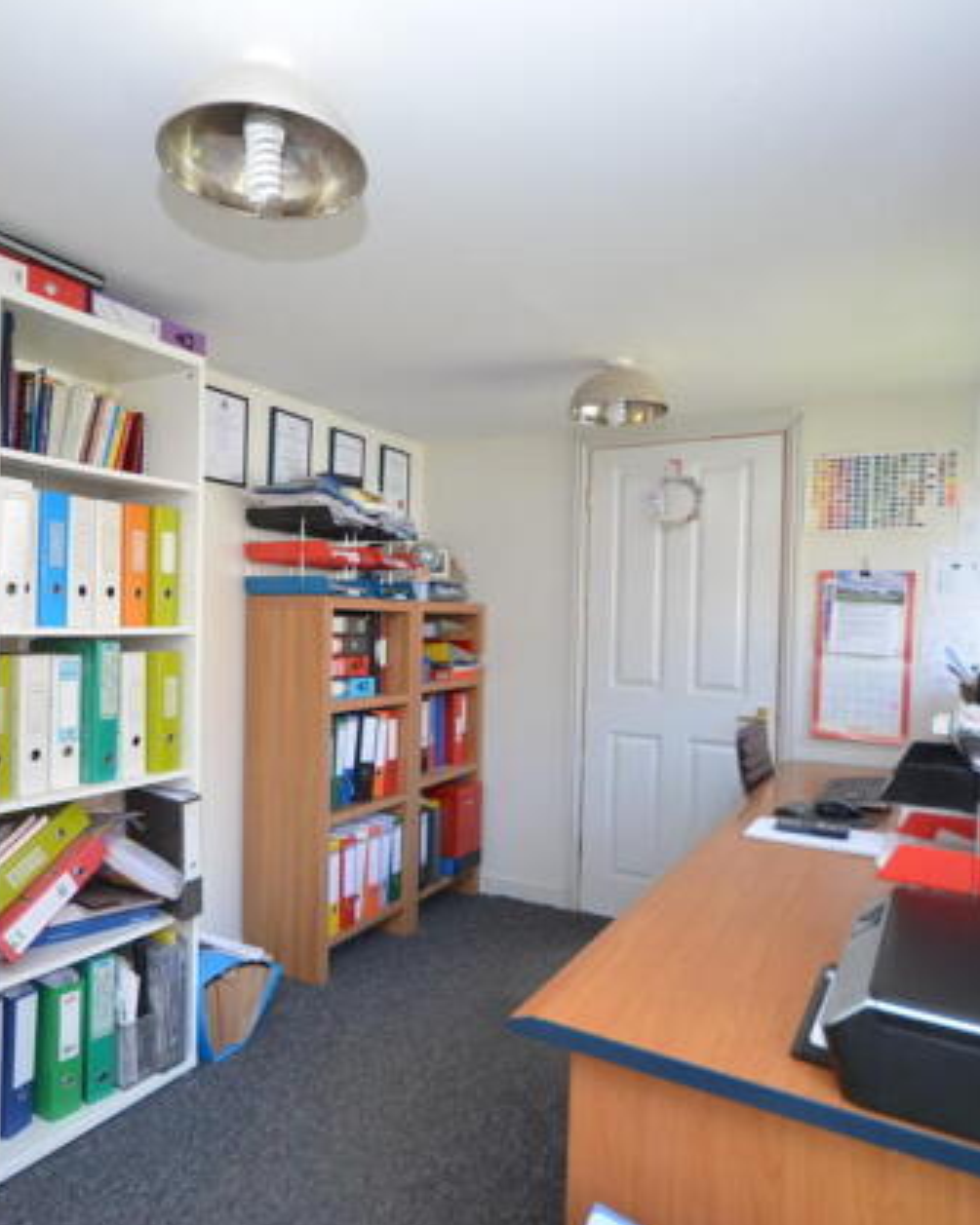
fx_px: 798
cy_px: 620
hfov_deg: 62.7
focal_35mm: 22
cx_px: 407
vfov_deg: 75.1
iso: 450
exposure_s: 1/60
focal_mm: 10
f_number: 4
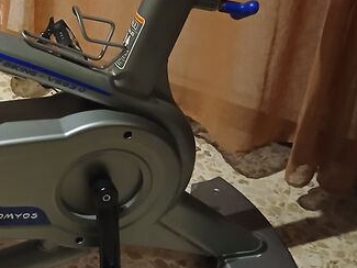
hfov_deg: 22.7
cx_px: -58
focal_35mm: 80
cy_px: 2
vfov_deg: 18.0
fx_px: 825
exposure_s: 1/25
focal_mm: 3.98
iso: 400
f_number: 1.8
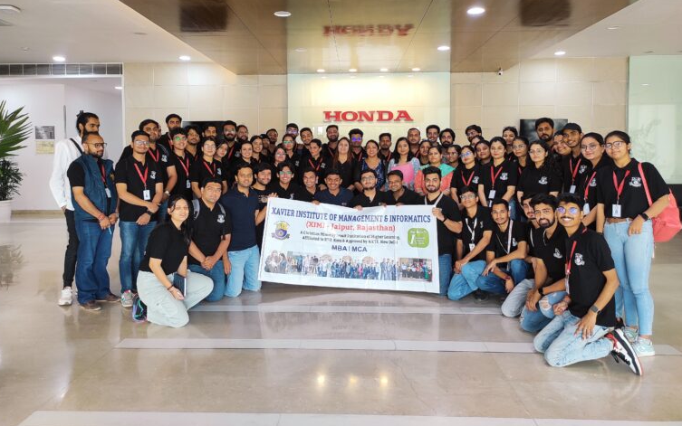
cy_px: 170
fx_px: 502
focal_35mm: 27
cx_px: 336
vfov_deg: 45.8
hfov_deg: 68.4
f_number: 1.89
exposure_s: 1/60
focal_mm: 5.43
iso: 231
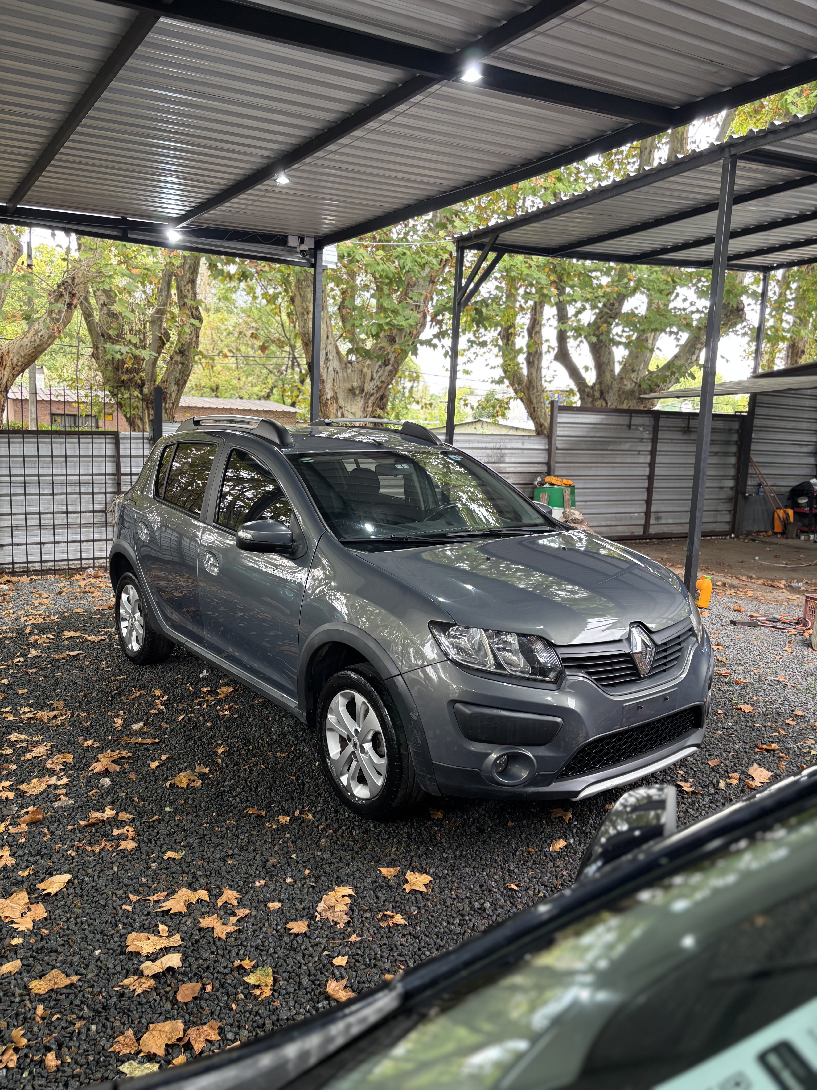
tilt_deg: -8.1
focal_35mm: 26
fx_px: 818
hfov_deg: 53.1
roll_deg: -3.2
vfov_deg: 67.3
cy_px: 545
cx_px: 408
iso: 125
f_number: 1.6
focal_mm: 5.96
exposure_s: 1/50
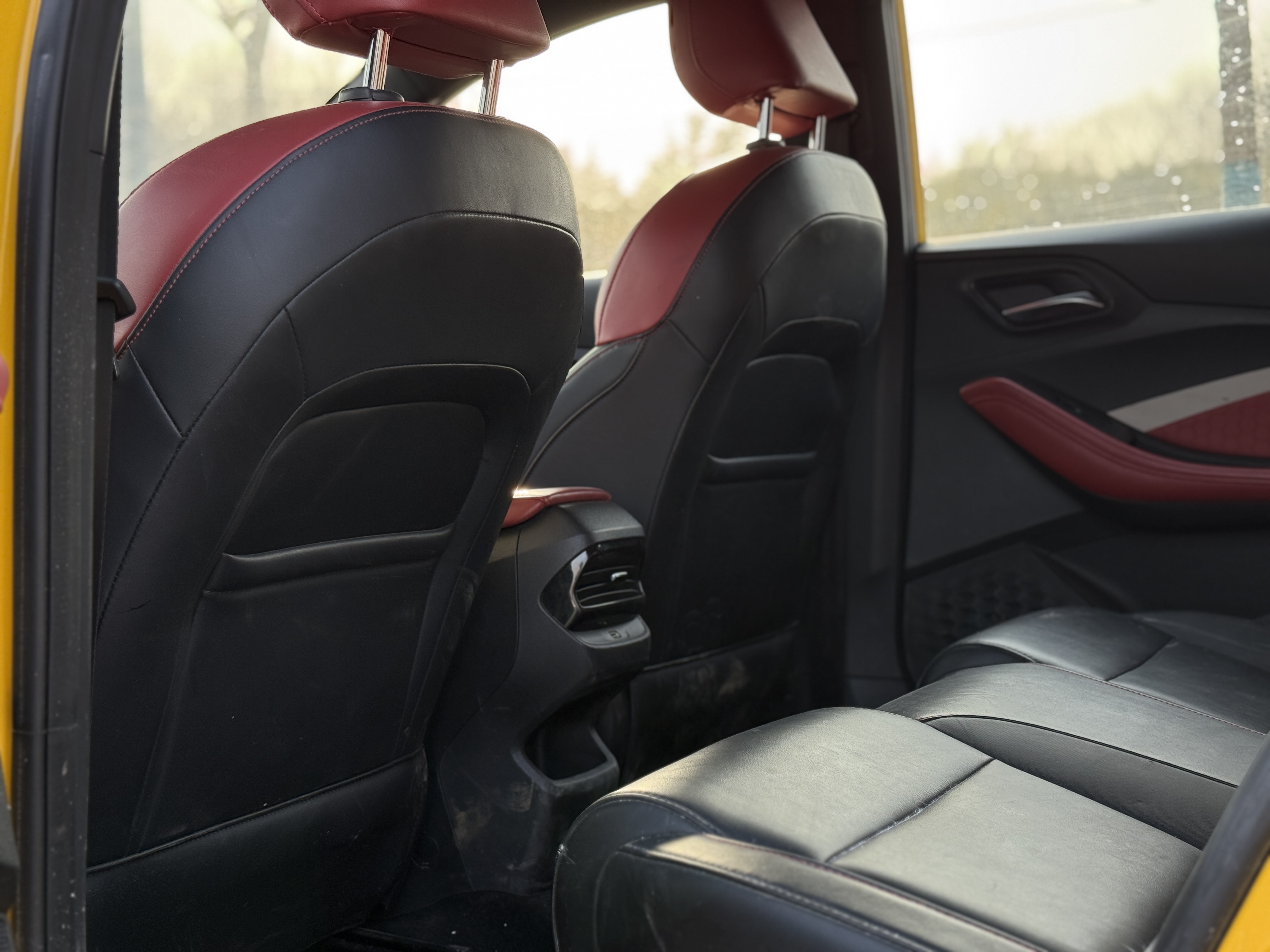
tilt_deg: -2.5
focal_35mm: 48
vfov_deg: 30.3
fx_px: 1761
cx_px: 635
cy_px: 476
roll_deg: +1.5
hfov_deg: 39.7
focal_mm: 6.76
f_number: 1.78
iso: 100
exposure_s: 1/463
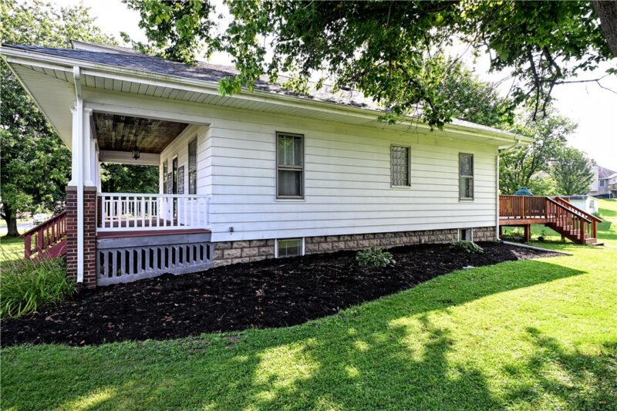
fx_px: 360
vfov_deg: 59.5
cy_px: 206
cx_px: 308
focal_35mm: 21
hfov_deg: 81.2
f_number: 7.1
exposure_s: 1/40
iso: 100
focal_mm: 14
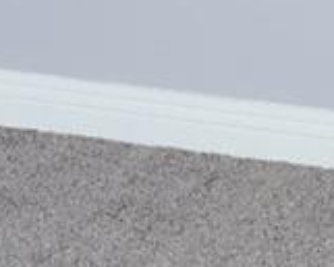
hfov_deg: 7.3
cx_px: 481
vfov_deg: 5.6
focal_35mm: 262
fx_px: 2591
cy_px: -482
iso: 400
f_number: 4.5
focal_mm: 20
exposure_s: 1/80
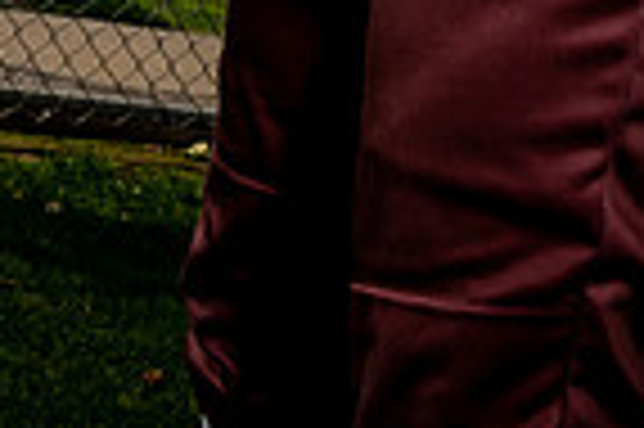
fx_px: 1912
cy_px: -581
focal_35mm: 107
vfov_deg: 10.9
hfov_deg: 18.9
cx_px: 518
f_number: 10
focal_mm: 34
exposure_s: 1/250
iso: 100
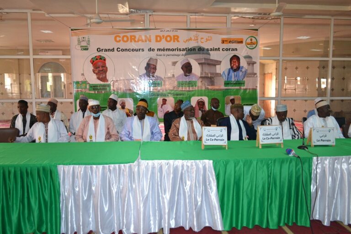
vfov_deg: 43.6
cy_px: 117
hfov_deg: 62.0
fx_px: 292
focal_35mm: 30
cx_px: 176
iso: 1100
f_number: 3.8
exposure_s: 1/60
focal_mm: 20
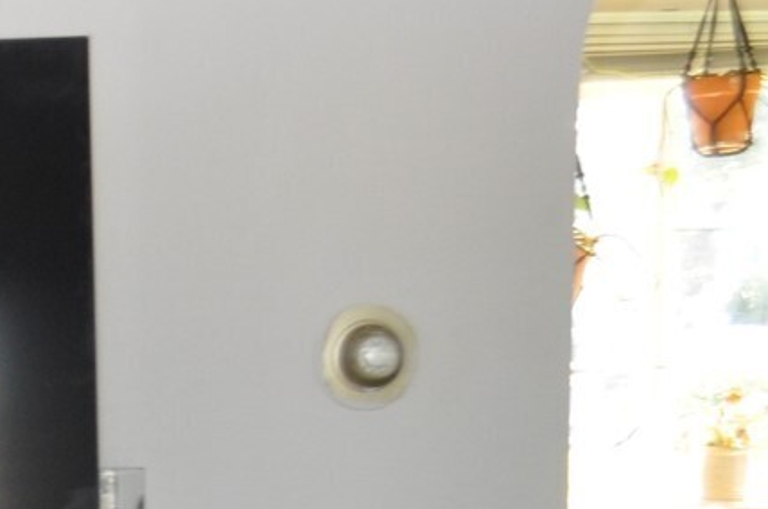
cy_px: 836
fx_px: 2790
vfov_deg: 10.0
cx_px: -589
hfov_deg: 14.0
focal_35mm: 131
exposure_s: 1/60
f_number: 4
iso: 640
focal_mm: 22
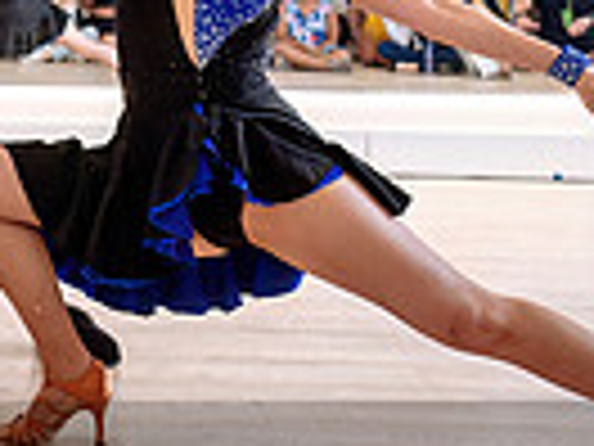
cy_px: -65
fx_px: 2179
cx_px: -205
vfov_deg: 11.5
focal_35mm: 127
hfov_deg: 14.8
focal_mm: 26
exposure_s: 1/250
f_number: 2.8
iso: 1600
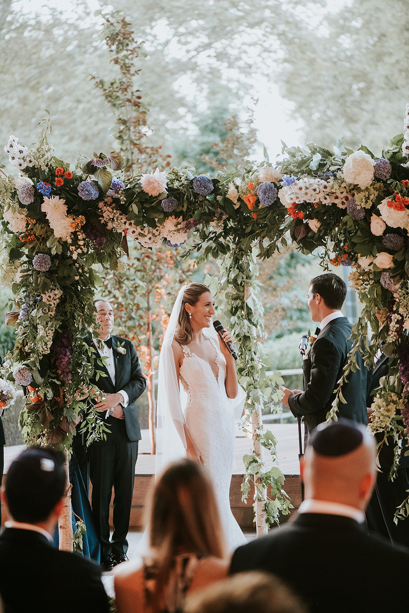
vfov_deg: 19.5
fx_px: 1789
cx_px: 204
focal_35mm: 105
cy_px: 306
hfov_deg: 13.0
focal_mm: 105
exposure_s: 1/200
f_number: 2.8
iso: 3200
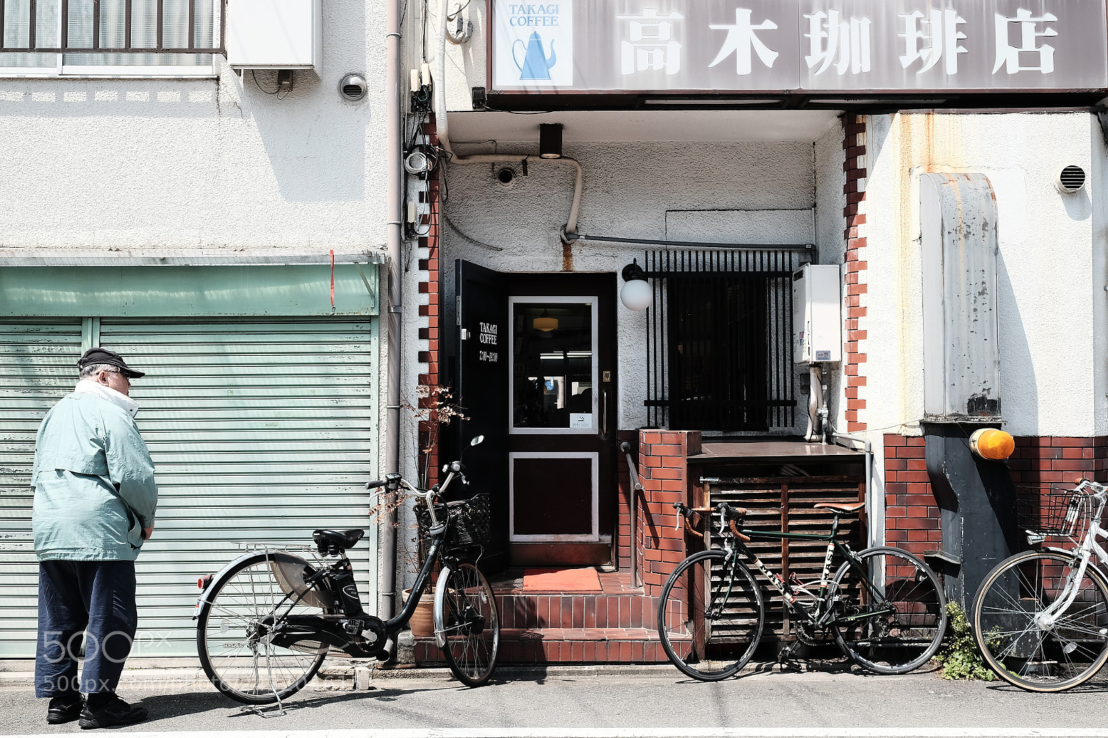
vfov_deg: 37.8
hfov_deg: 54.4
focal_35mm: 35
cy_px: 369
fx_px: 1077
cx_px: 554
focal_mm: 23
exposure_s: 1/250
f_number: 5.6
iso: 400
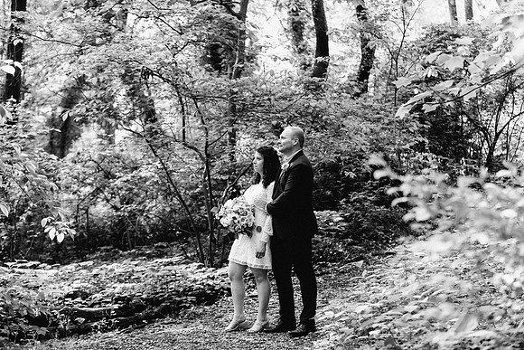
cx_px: 262
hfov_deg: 27.6
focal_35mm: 73
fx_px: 1068
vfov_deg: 18.6
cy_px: 169
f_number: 2.8
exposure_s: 1/320
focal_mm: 70
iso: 640
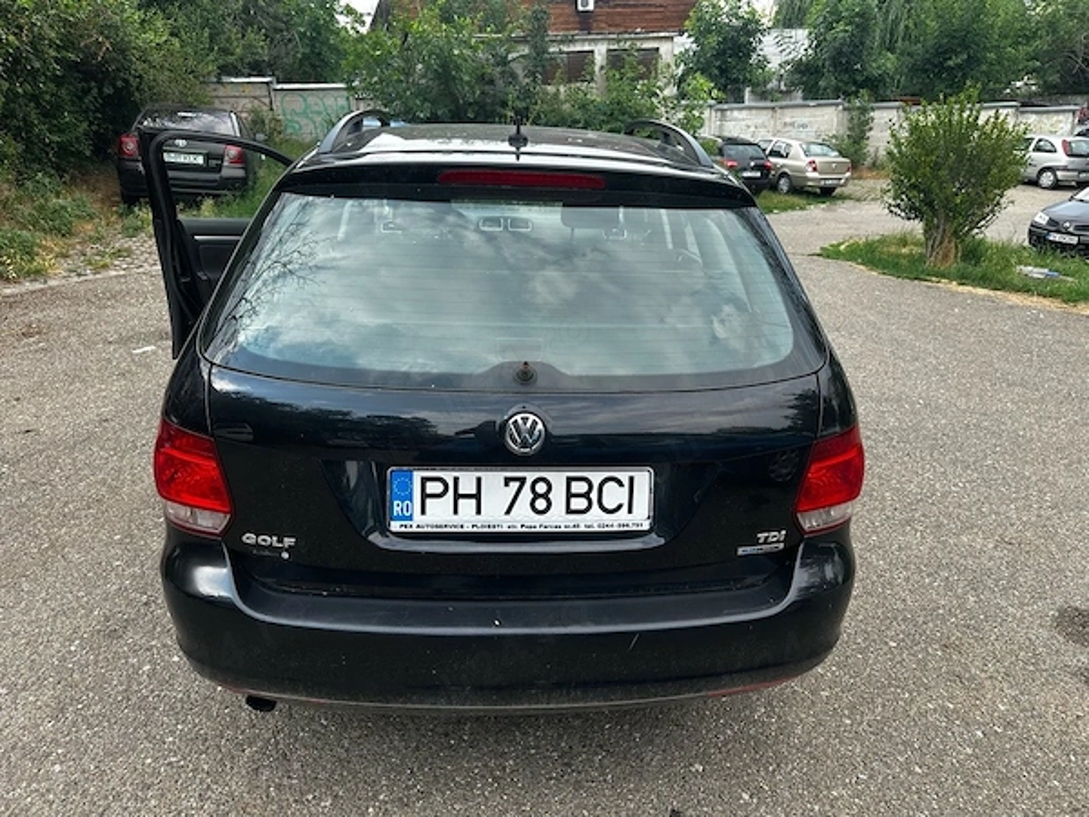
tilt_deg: -22.0
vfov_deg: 56.8
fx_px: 755
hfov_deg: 71.6
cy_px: 408
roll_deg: +2.3
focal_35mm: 24
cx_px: 544
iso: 80
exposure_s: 1/952
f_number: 1.78
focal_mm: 6.86
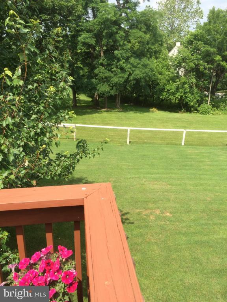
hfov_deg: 48.2
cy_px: 151
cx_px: 114
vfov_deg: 61.7
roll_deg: +1.0
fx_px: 254
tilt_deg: -18.0
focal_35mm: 29
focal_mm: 4.15
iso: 32
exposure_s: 1/892
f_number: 2.2
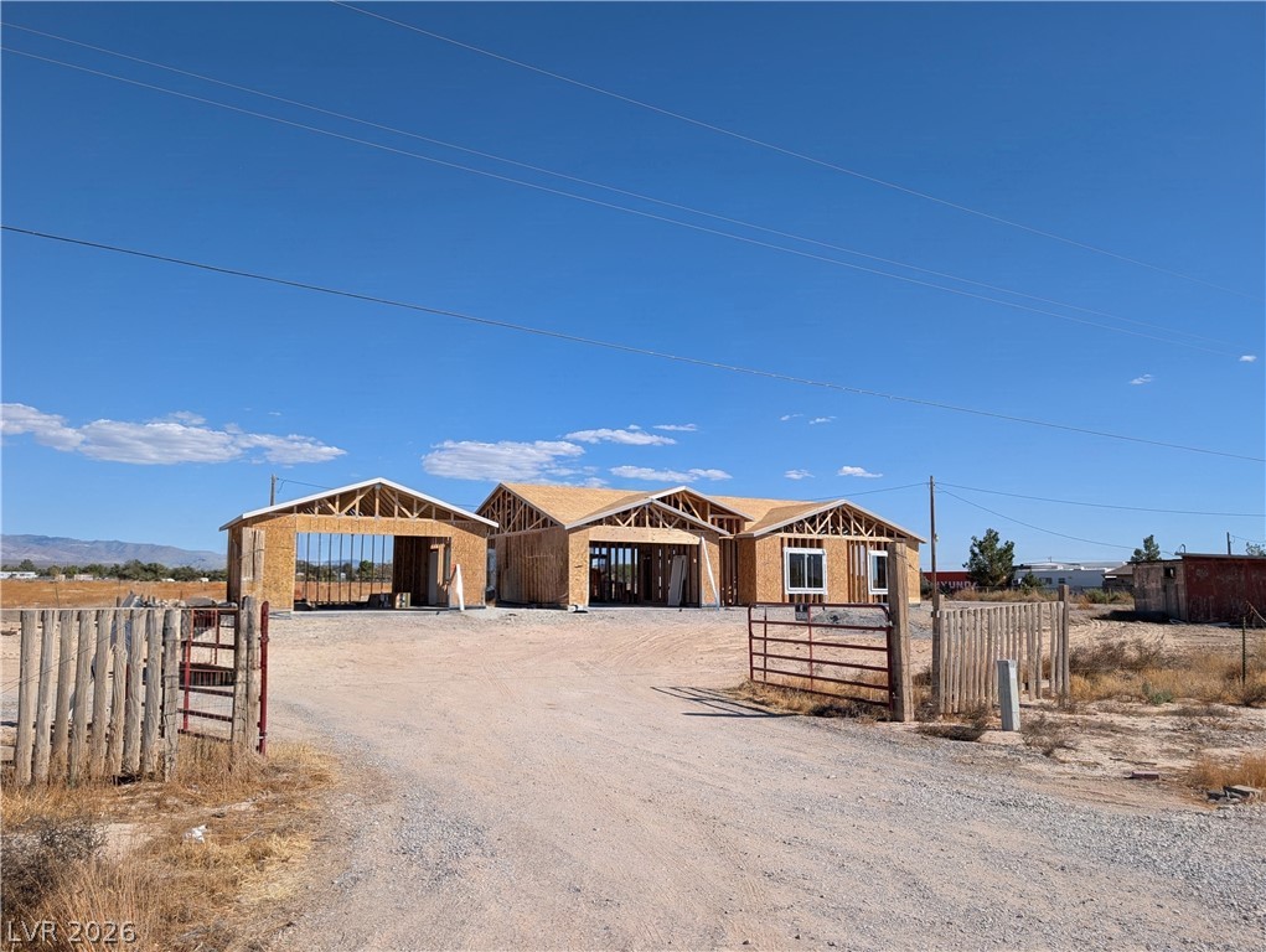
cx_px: 633
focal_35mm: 24
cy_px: 476
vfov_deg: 56.9
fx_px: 879
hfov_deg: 71.5
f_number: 1.68
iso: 21
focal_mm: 6.9
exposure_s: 1/1443
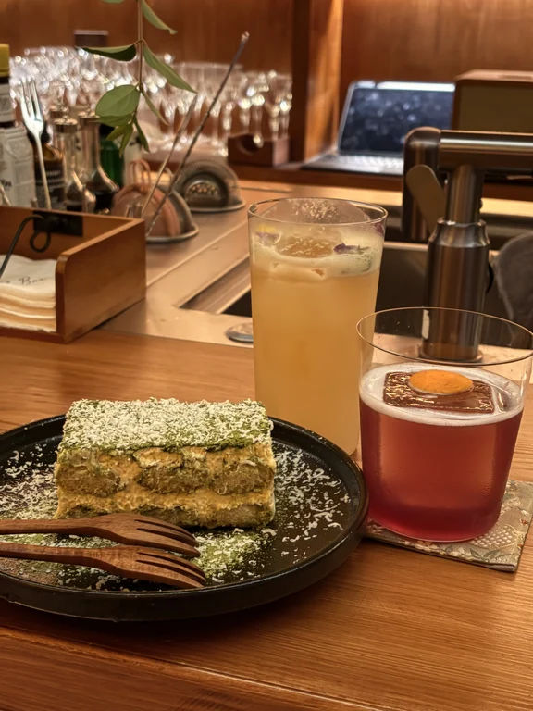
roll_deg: -2.2
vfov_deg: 36.8
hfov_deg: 28.0
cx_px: 266
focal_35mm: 52
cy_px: 356
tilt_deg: -19.4
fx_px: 1068
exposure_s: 1/9
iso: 200
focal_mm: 5.96
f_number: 1.6
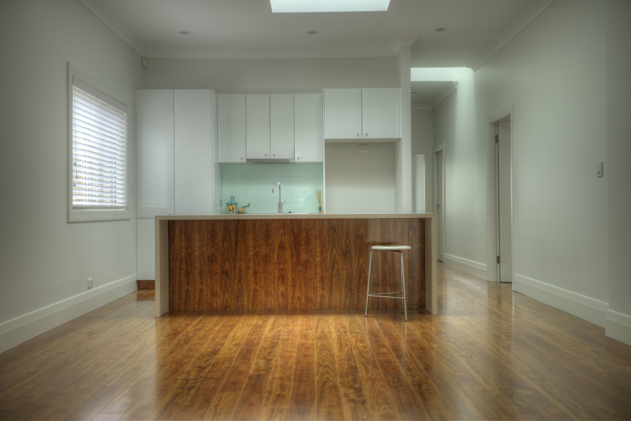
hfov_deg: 54.4
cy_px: 210
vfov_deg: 37.9
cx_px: 316
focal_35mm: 35
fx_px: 614
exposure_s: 1/50
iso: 160
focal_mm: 35
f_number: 4
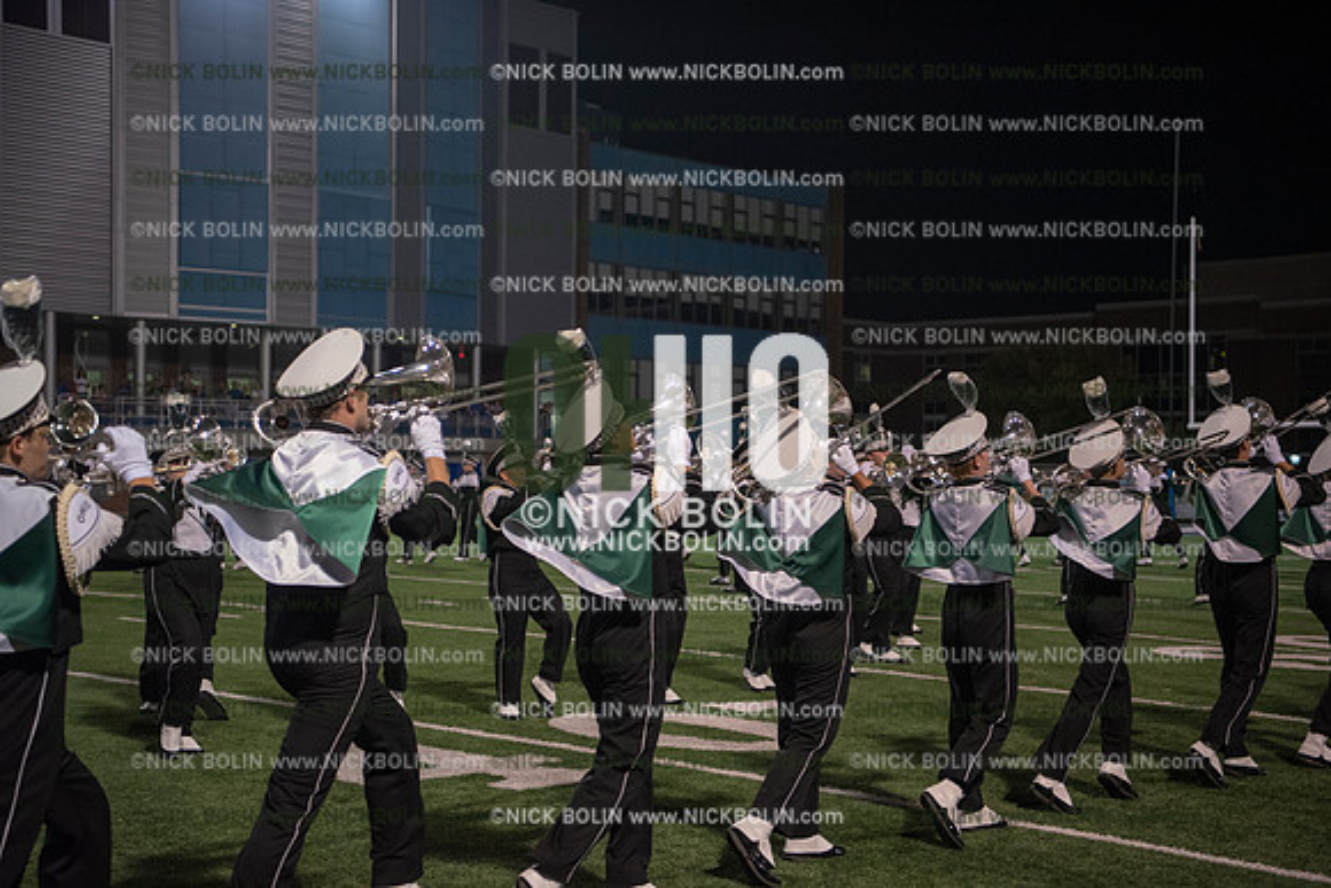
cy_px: 444
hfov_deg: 38.2
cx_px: 666
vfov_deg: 26.0
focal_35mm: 52
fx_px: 1923
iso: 3200
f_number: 3.2
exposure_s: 1/500
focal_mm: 52
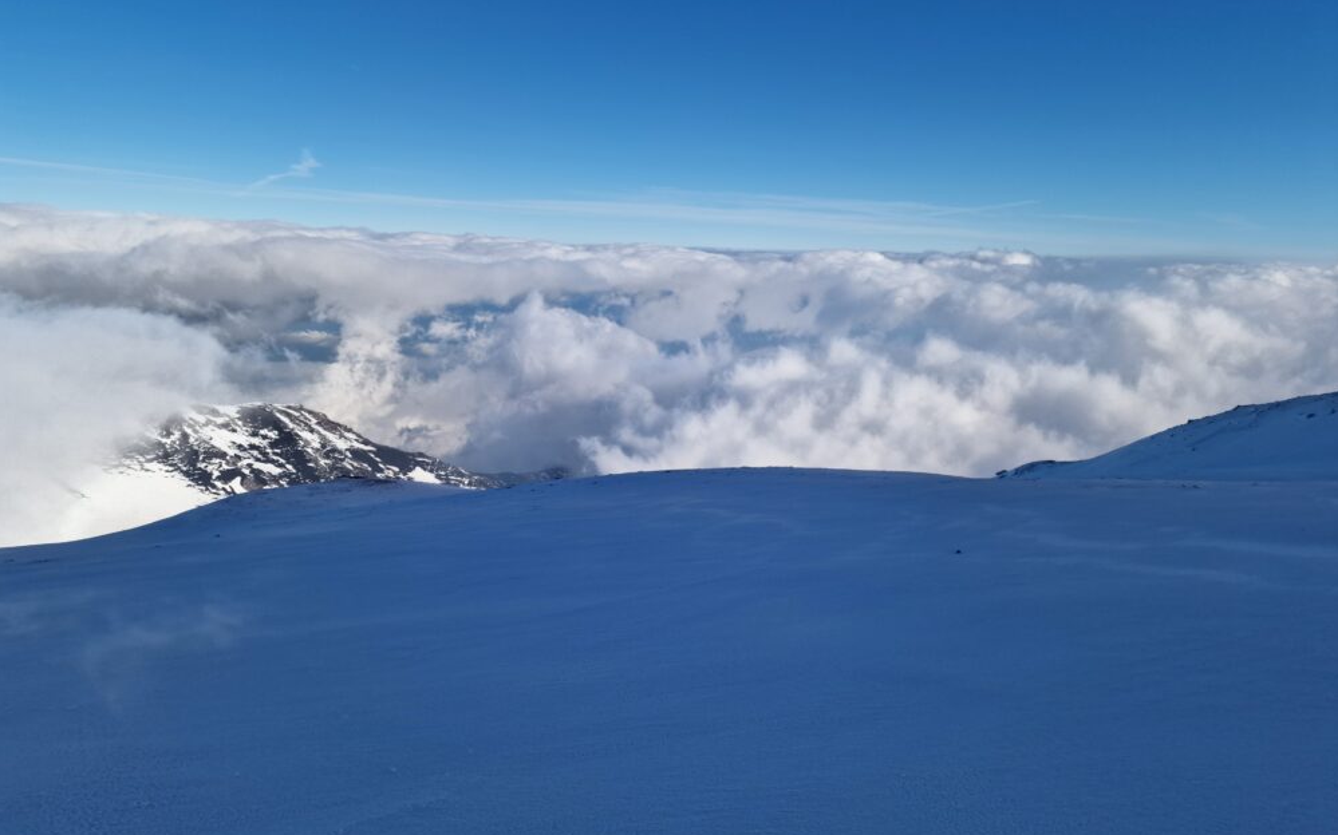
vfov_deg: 49.2
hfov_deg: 72.6
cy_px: 446
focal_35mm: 25
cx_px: 659
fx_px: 911
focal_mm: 6.4
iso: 50
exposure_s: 1/1764
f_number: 1.8
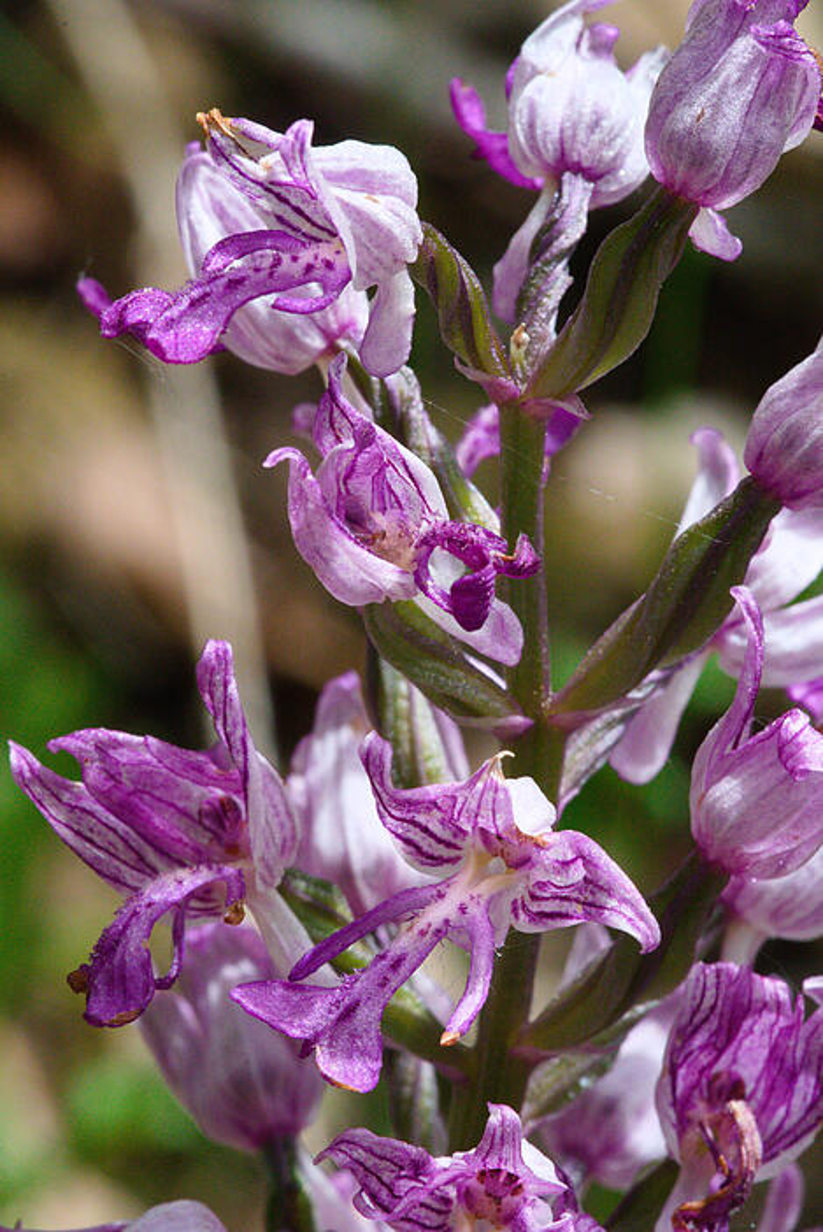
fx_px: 4622
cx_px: 412
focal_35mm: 135
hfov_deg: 10.2
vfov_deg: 15.2
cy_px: 616
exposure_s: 1/160
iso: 3200
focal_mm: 90
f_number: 18
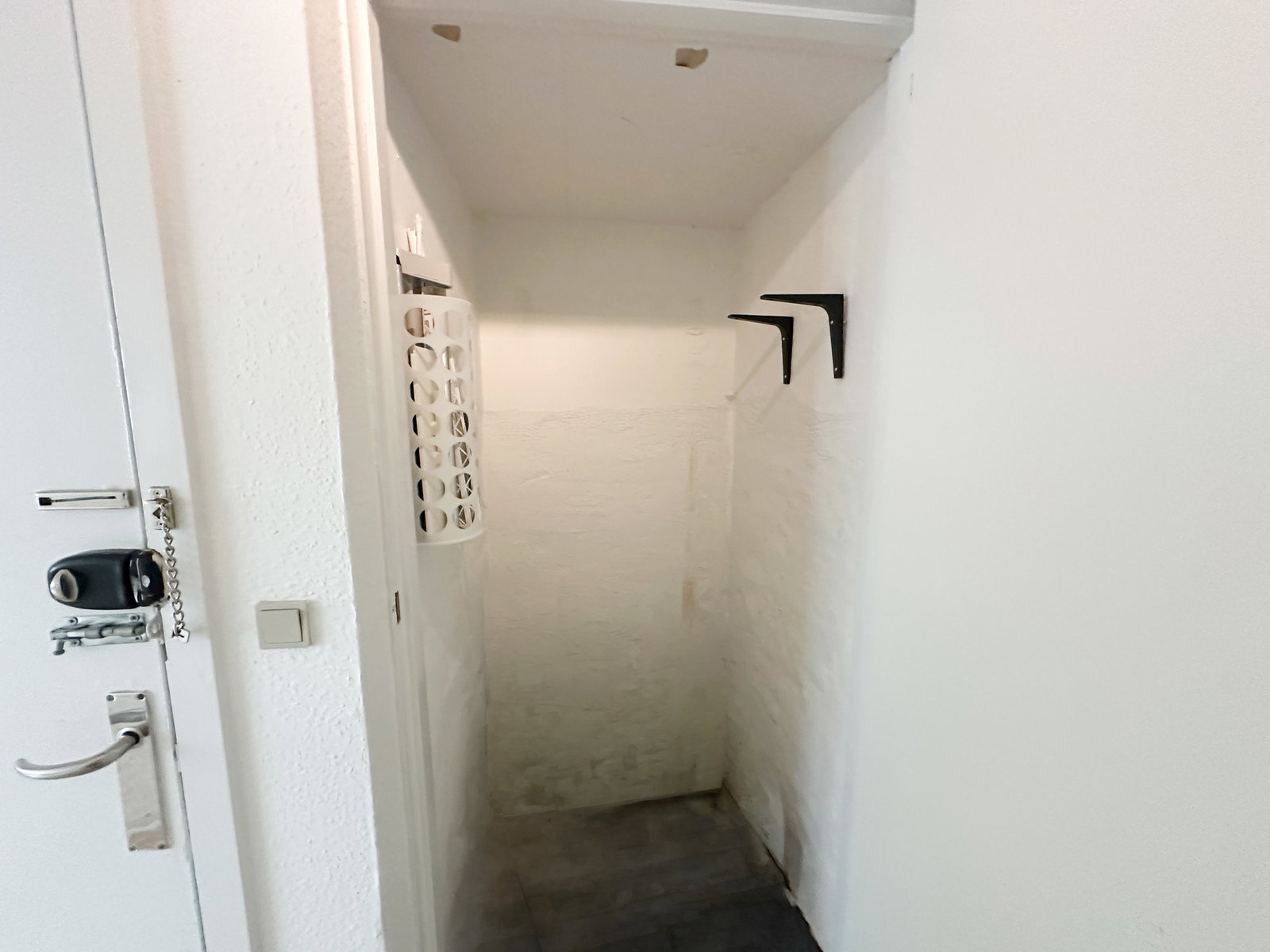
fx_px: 514
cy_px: 476
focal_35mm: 14
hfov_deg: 102.1
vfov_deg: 85.7
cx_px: 635
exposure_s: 1/60
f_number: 2.2
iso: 1000
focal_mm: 2.22
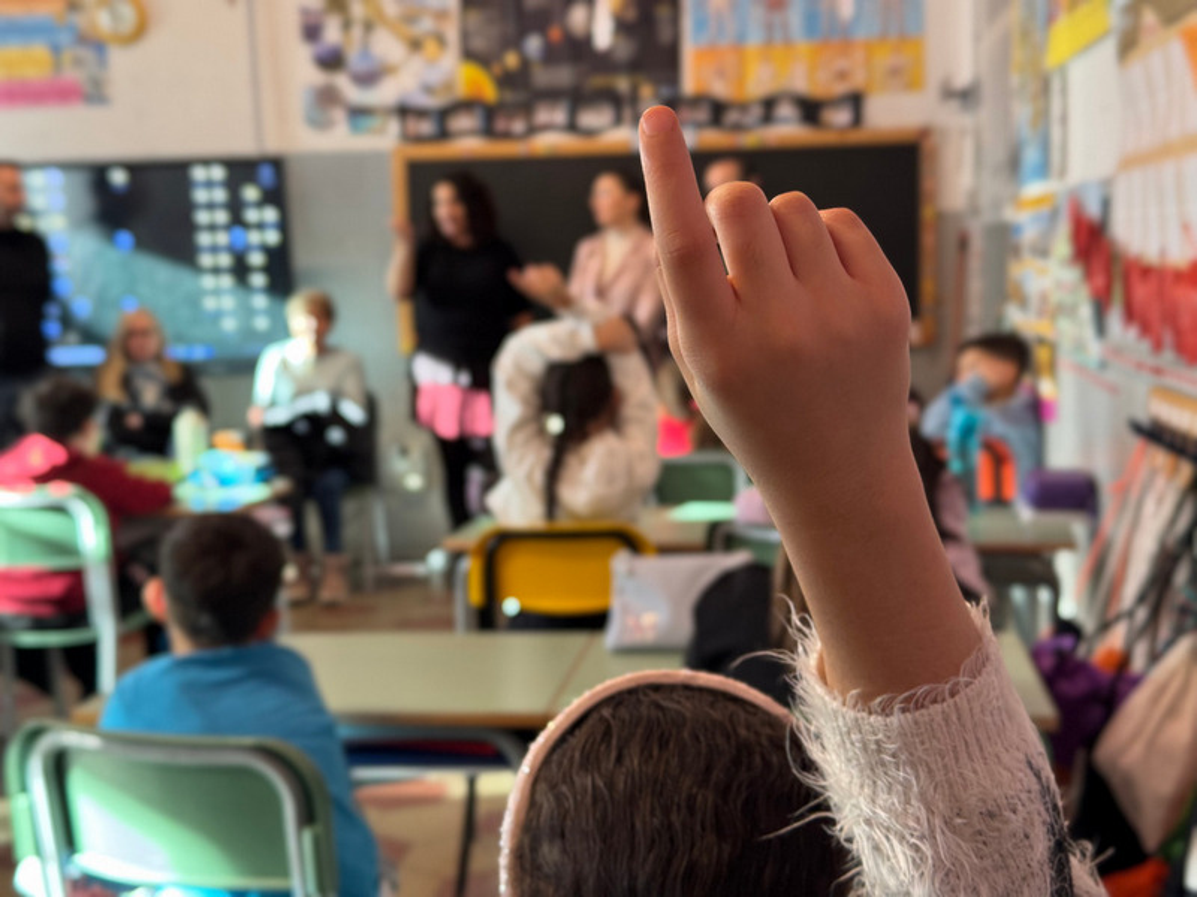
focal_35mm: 48
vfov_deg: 30.3
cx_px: 598
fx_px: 1660
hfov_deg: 39.7
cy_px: 448
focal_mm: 6.76
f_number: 1.78
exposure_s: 1/50
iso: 125
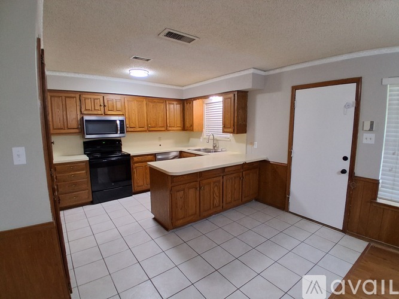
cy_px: 150
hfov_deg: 91.0
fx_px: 196
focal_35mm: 17
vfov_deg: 74.7
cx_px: 200
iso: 320
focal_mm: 1.4
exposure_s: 1/40
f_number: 2.2
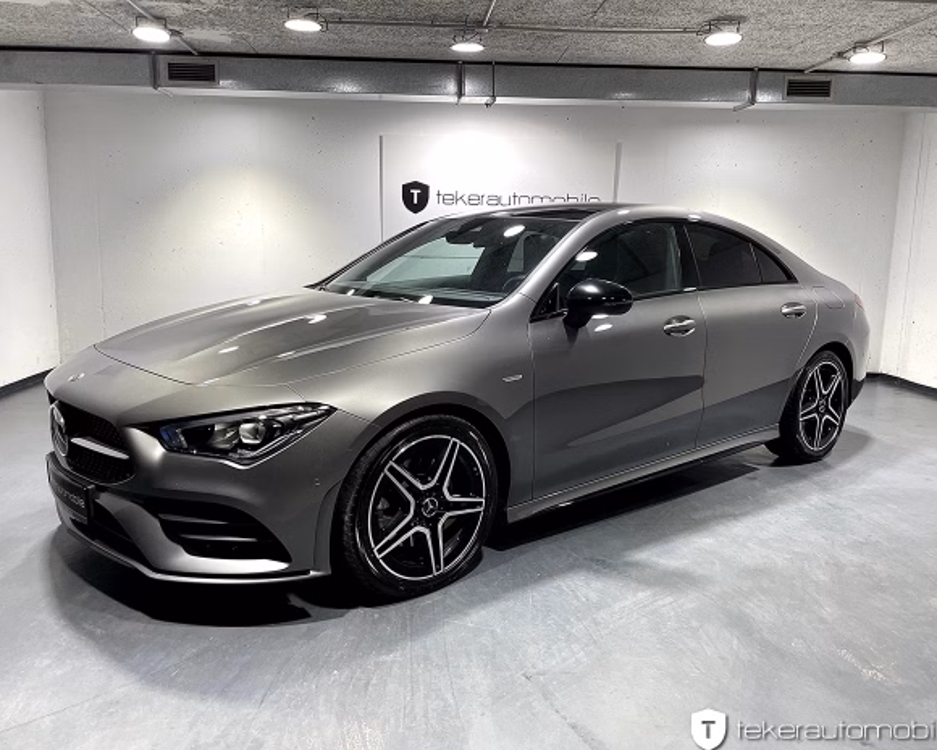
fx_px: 776
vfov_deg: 51.5
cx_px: 462
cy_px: 377
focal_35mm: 28
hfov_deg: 62.2
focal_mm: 4.2
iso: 125
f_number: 1.6
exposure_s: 1/100
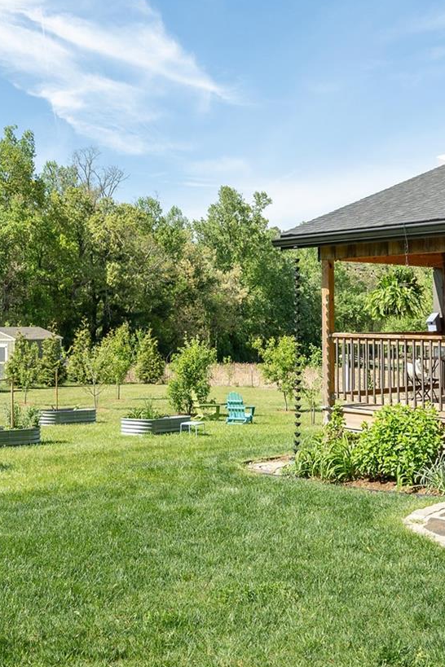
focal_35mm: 41
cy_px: 355
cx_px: 139
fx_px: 765
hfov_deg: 32.1
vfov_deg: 47.1
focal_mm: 16.5
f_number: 7.1
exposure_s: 1/500
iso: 250
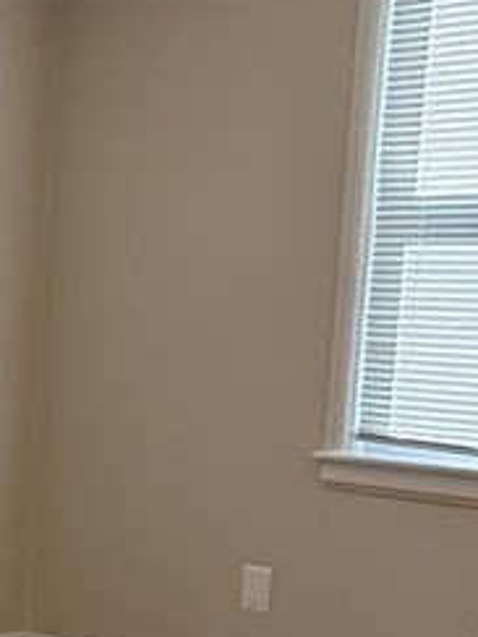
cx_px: -167
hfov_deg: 15.8
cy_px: 569
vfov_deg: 21.8
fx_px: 1620
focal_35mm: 88
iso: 64
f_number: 2.2
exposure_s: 1/120
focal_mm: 2.22
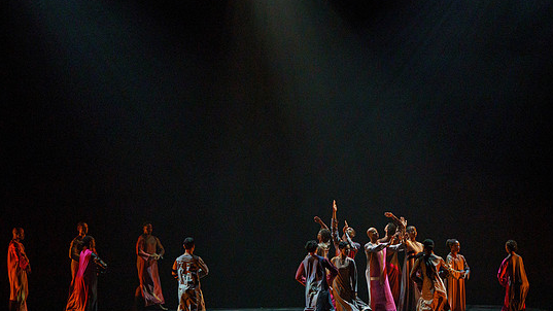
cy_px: 123
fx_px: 1994
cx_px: 269
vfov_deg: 8.9
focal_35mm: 136
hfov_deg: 15.8
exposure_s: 1/250
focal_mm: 100
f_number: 5.6
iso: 6400
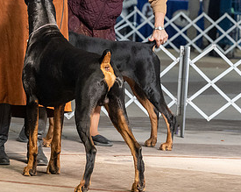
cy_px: 2
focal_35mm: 261
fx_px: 1858
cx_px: 38
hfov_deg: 7.4
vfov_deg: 5.9
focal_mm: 113
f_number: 5
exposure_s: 1/400
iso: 6400
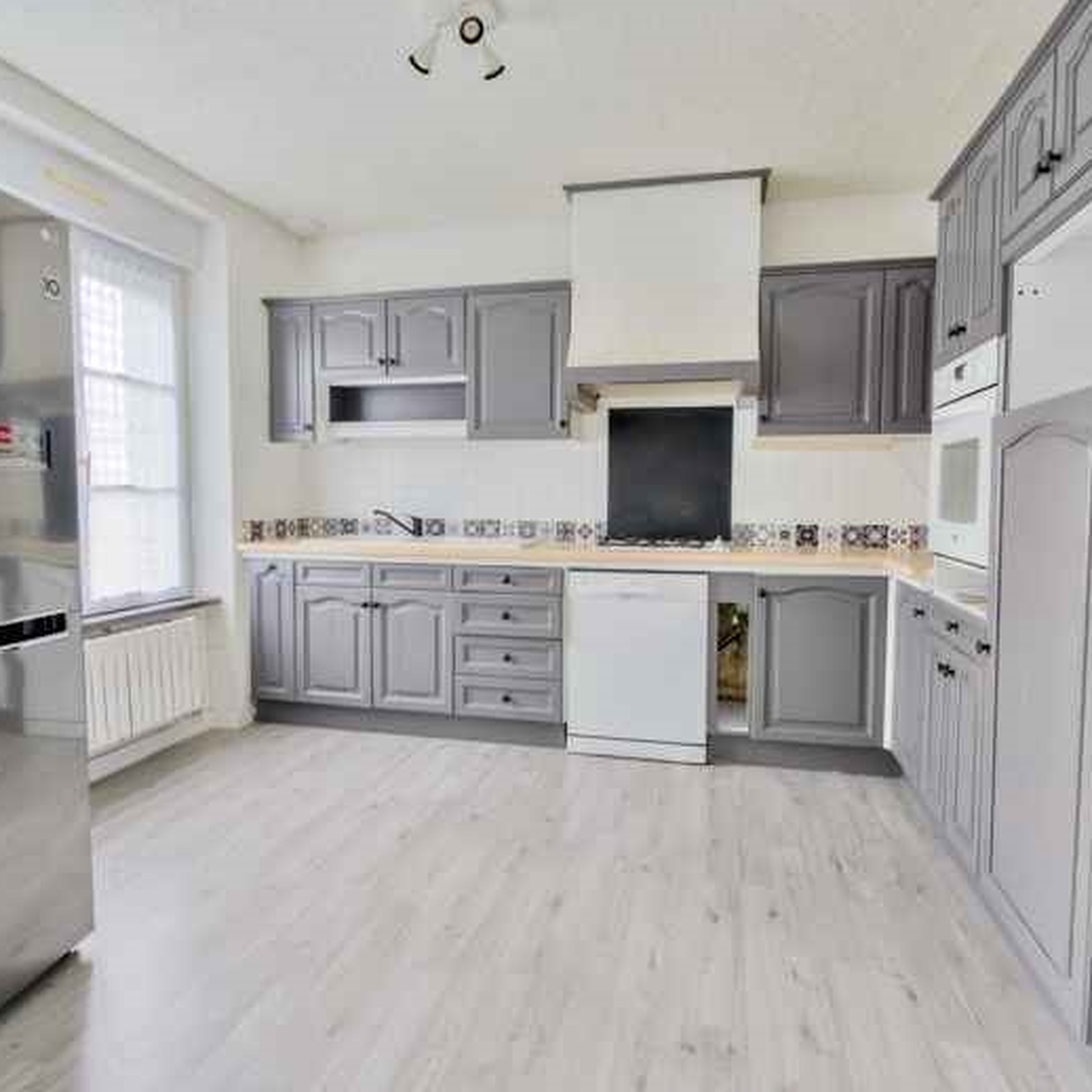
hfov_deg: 72.1
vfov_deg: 72.1
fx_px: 749
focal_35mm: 21
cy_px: 541
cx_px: 529
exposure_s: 1/250
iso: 800
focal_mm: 16
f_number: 8
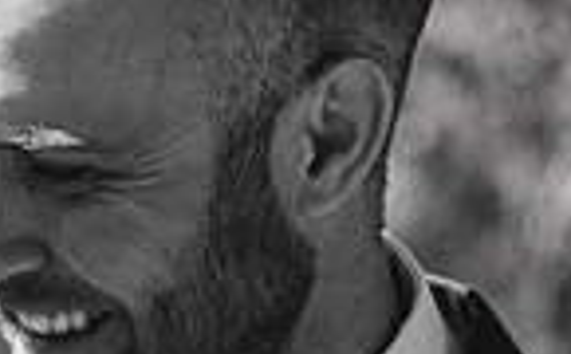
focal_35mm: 347
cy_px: 629
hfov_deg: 5.9
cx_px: -520
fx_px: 5389
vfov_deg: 3.7
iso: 100
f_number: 3.2
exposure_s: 1/800
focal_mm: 85
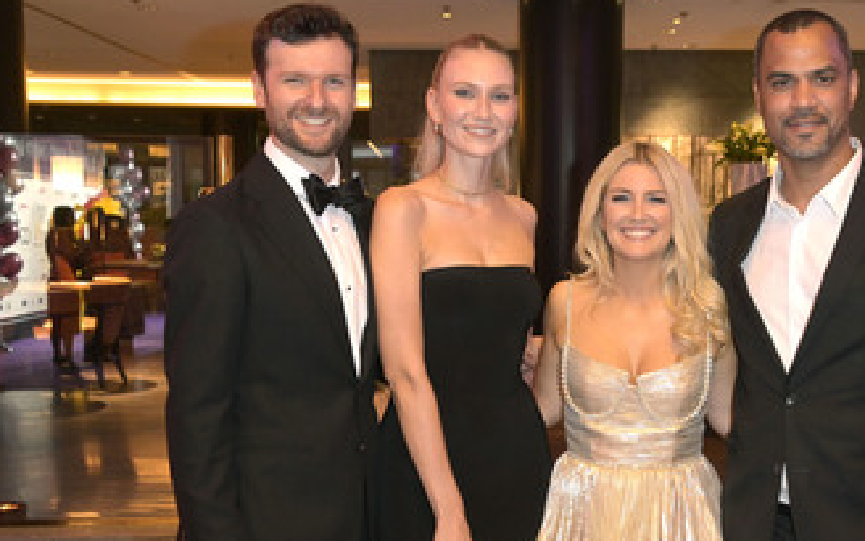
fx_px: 1155
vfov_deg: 26.3
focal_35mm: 49
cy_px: 322
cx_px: 582
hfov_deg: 40.5
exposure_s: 1/30
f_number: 5.6
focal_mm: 35
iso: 3200
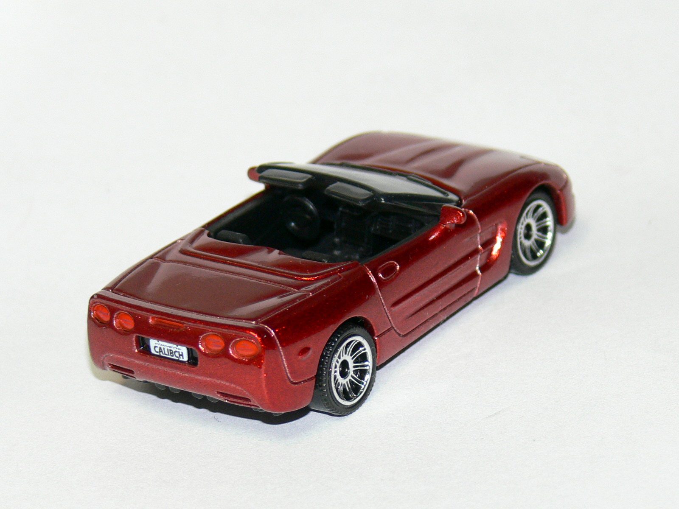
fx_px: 4002
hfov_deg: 9.7
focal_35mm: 204
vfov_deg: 7.3
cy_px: 254
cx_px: 340
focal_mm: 27
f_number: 3.6
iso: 100
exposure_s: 1/30
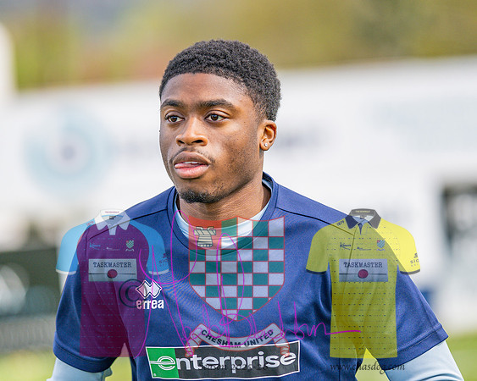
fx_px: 3212
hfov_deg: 8.5
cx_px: 238
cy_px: 190
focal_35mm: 228
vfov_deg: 6.8
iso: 200
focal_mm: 135
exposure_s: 1/4000
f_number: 2
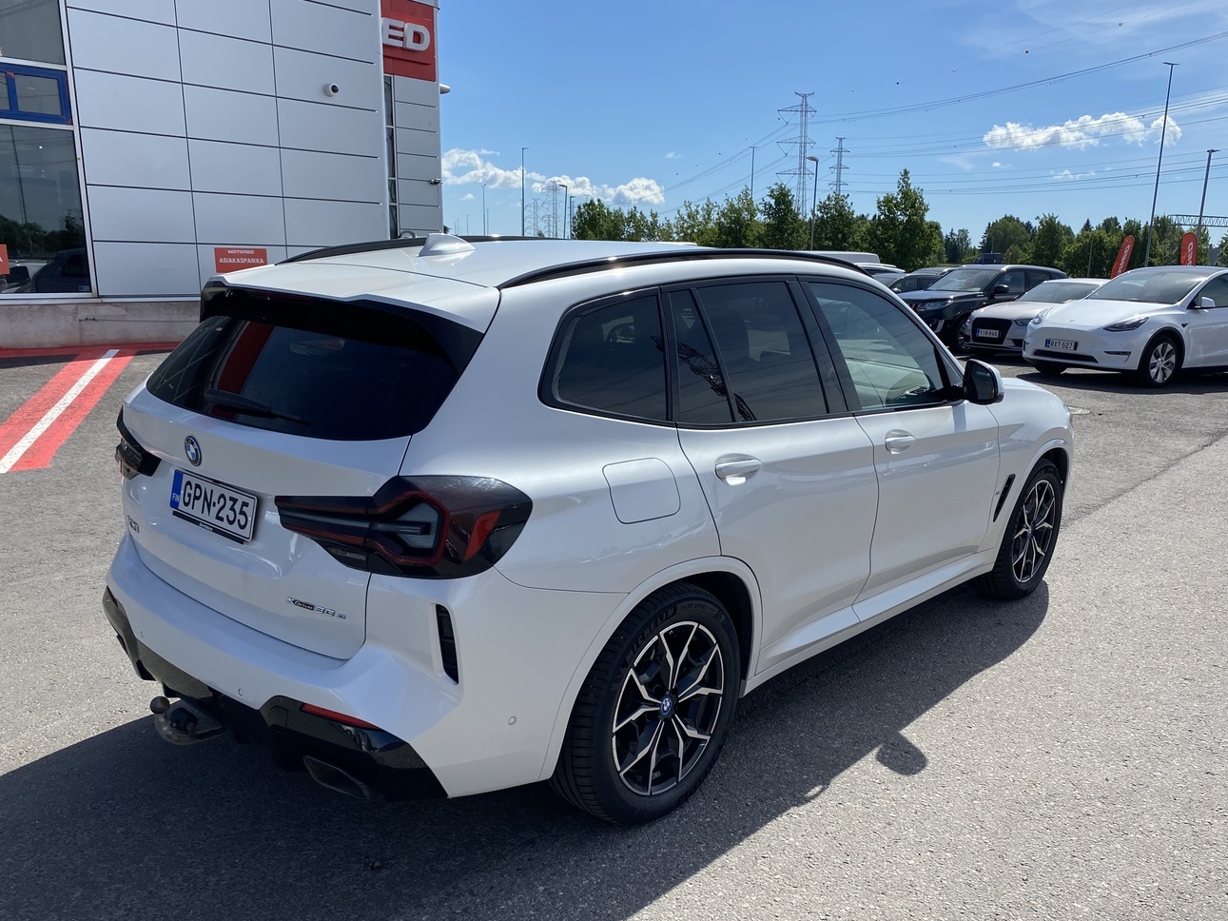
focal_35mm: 29
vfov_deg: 48.2
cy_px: 506
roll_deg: -0.7
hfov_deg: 61.6
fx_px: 1029
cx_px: 640
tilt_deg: -14.7
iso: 32
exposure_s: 1/3205
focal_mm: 4.25
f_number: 1.8
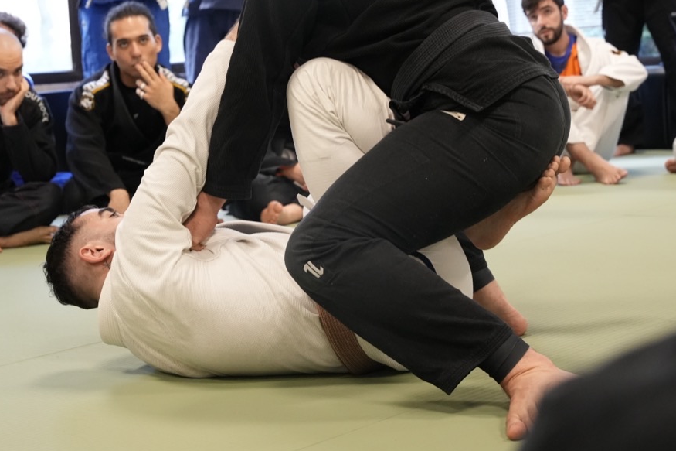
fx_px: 1511
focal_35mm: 80
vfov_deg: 16.8
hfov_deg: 25.1
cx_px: 247
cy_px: 102
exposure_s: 1/100
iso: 4000
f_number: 5
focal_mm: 50.3
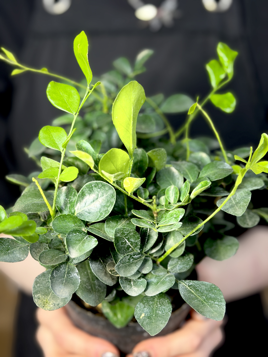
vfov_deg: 39.7
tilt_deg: -22.7
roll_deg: -0.3
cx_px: 134
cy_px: 178
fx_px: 495
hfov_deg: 30.3
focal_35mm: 48
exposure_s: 1/100
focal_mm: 6.76
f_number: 1.78
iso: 125
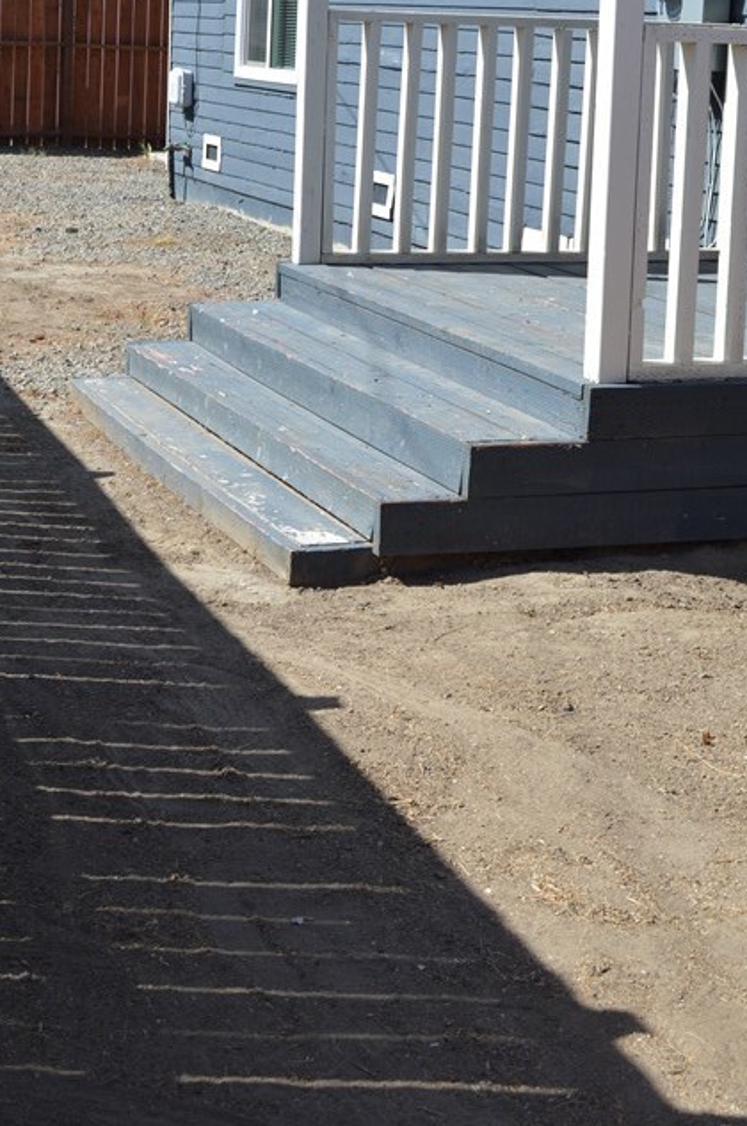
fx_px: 2092
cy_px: 302
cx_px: 374
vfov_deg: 29.7
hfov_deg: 20.2
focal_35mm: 67
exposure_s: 1/200
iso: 100
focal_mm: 26
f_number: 7.1
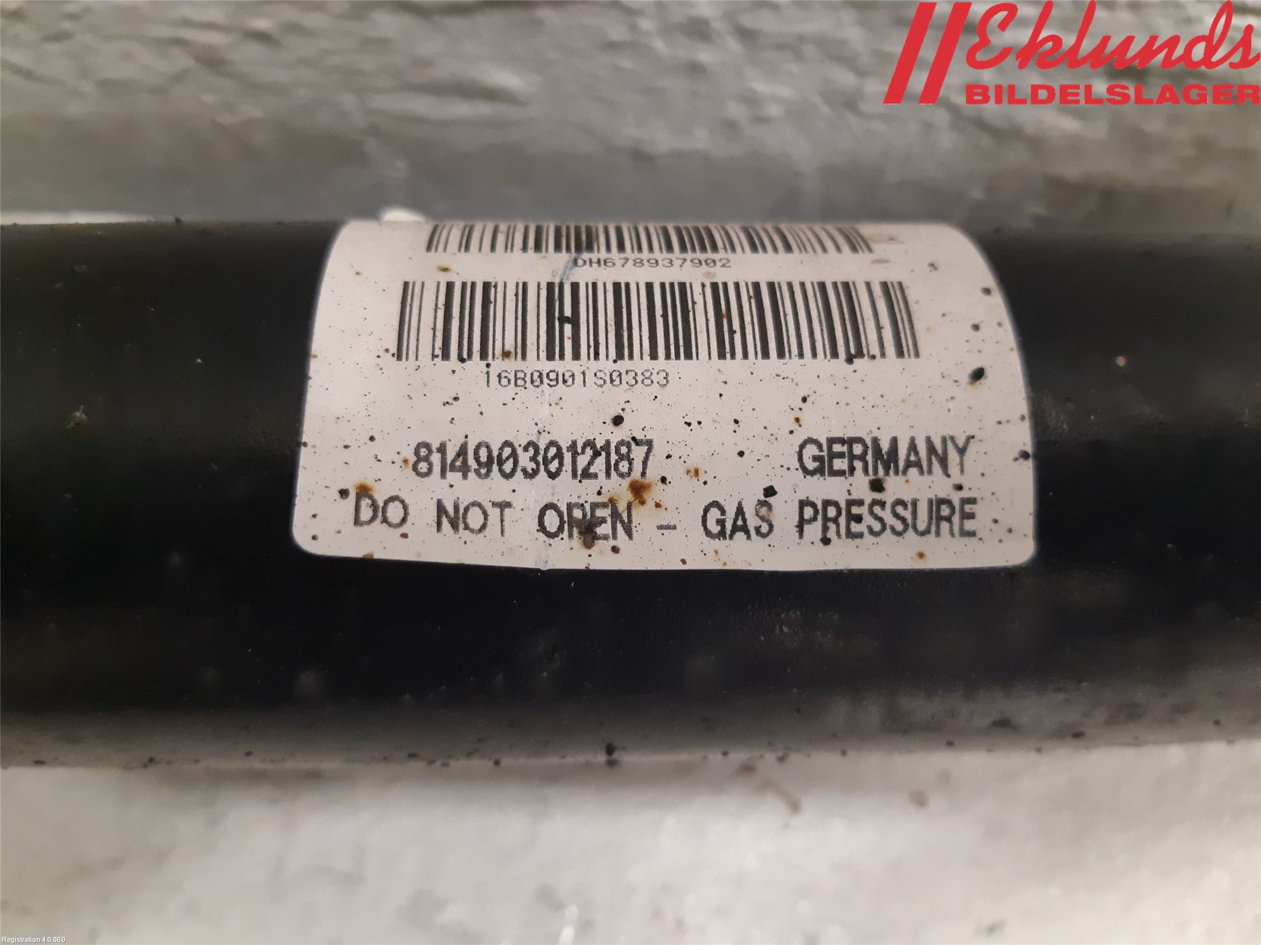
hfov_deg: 67.3
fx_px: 947
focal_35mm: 26
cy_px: 472
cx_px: 630
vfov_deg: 53.1
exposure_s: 1/25
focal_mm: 3.93
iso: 320
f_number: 1.7
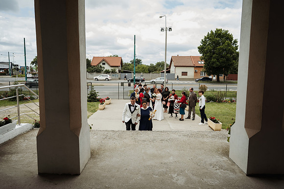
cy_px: 94
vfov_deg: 50.6
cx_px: 142
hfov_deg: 70.8
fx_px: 200
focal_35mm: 25
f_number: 2.8
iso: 50
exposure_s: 1/500
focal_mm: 24
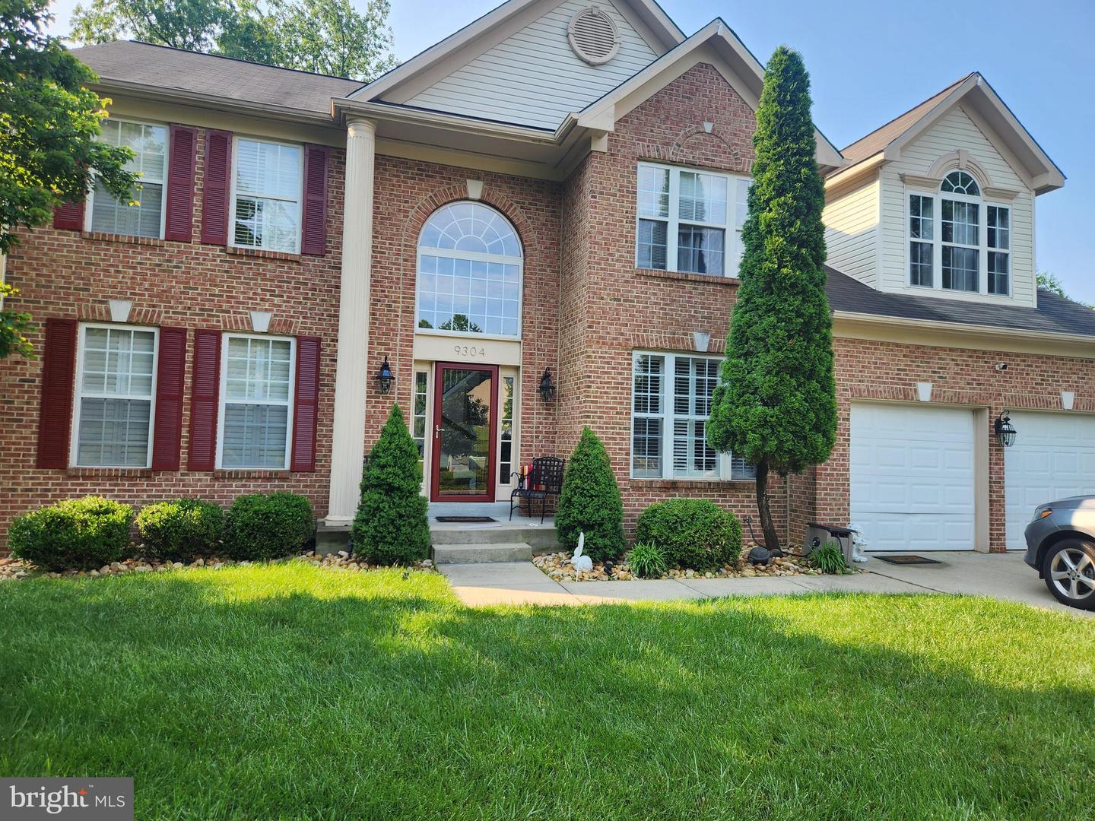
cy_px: 410
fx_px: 728
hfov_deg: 73.9
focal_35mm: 23
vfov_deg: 58.9
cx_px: 548
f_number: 1.8
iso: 20
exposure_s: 1/404
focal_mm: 5.4
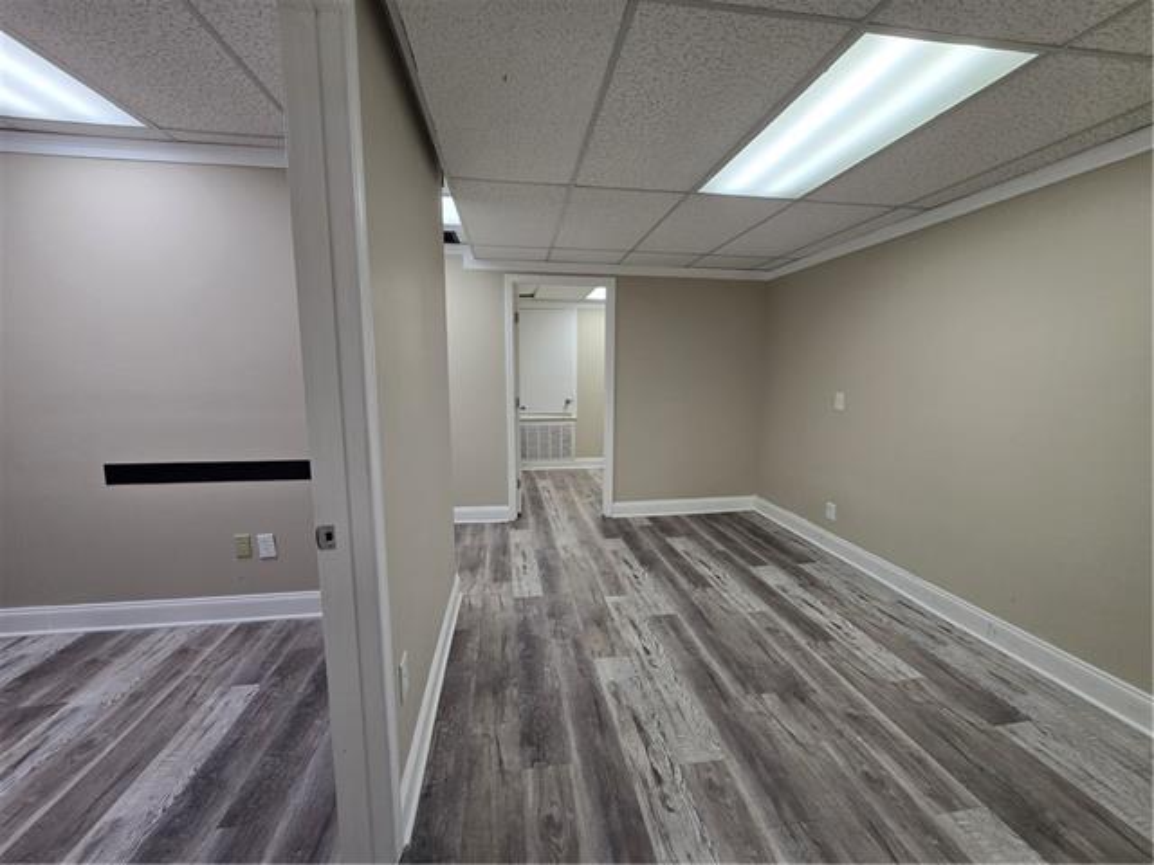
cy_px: 432
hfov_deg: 106.2
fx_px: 433
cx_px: 577
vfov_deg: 89.9
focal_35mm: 13
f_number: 2.2
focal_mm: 2.2
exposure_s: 1/60
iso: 50
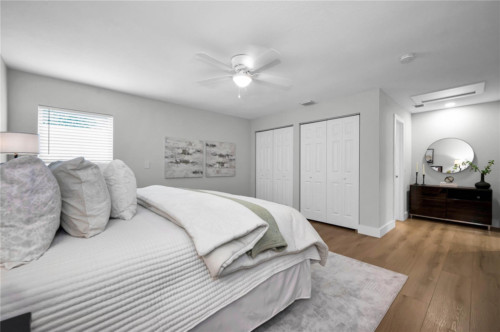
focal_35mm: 15
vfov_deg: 77.2
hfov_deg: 100.5
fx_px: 208
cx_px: 250
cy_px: 166
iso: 320
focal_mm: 15
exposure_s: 1/15
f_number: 7.1
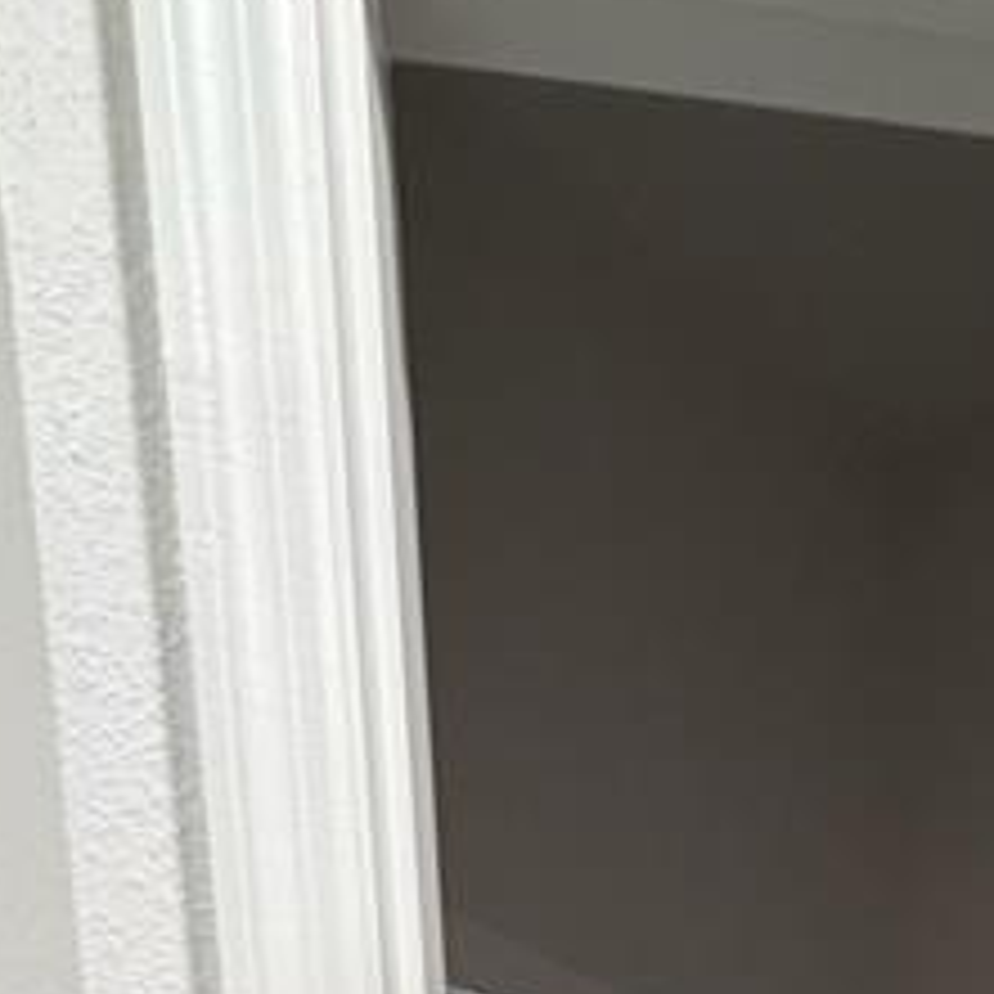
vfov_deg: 23.8
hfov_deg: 35.7
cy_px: 1696
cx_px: 972
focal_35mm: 43
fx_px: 1397
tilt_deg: -12.1
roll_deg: -1.0
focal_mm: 2.22
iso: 250
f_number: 2.2
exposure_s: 1/60
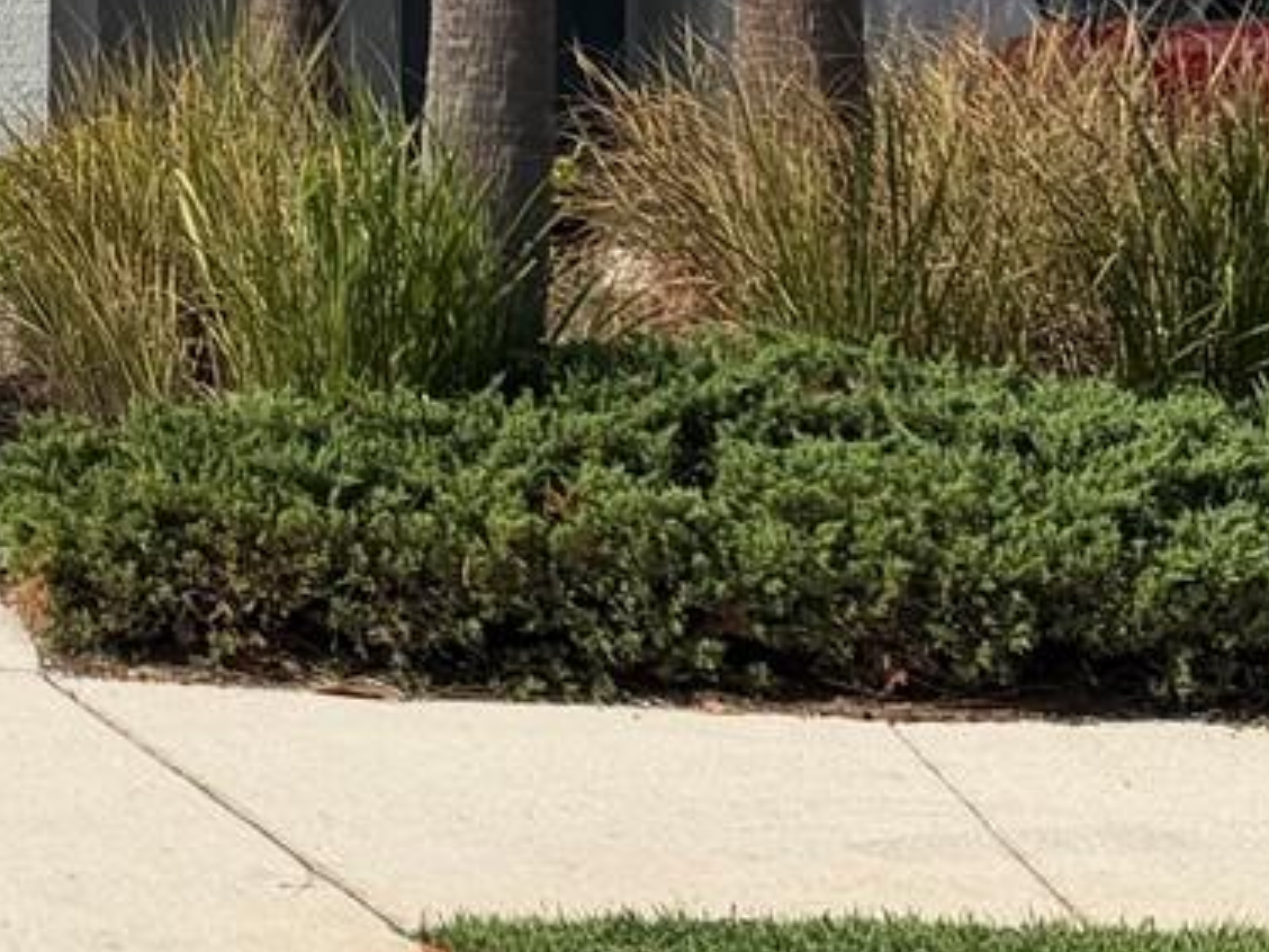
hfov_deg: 17.4
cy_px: -206
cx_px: -628
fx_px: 3739
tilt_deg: +0.8
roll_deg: +0.0
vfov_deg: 14.1
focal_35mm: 102
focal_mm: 6.76
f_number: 1.78
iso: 80
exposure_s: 1/5319
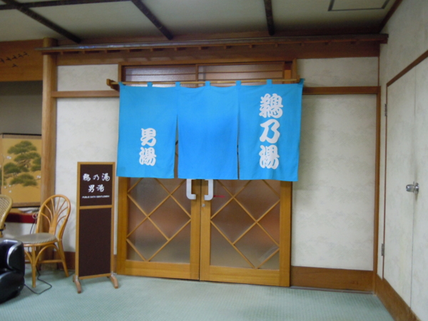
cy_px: 160
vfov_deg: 46.8
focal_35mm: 30
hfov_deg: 60.0
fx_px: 371
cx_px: 214
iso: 400
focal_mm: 5.4
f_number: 3.5
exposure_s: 1/13
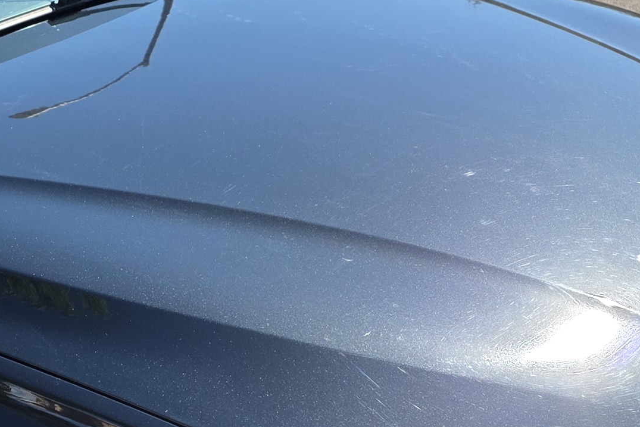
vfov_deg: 15.4
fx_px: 1582
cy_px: 260
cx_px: -31
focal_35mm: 89
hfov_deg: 21.9
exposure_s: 1/3042
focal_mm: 6.3
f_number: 1.7
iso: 80
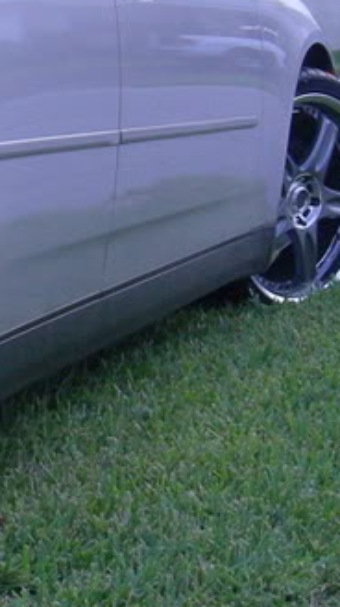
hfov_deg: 9.9
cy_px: 222
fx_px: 1879
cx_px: -238
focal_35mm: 117
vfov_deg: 18.3
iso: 400
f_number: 2.9
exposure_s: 1/844
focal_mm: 9.1
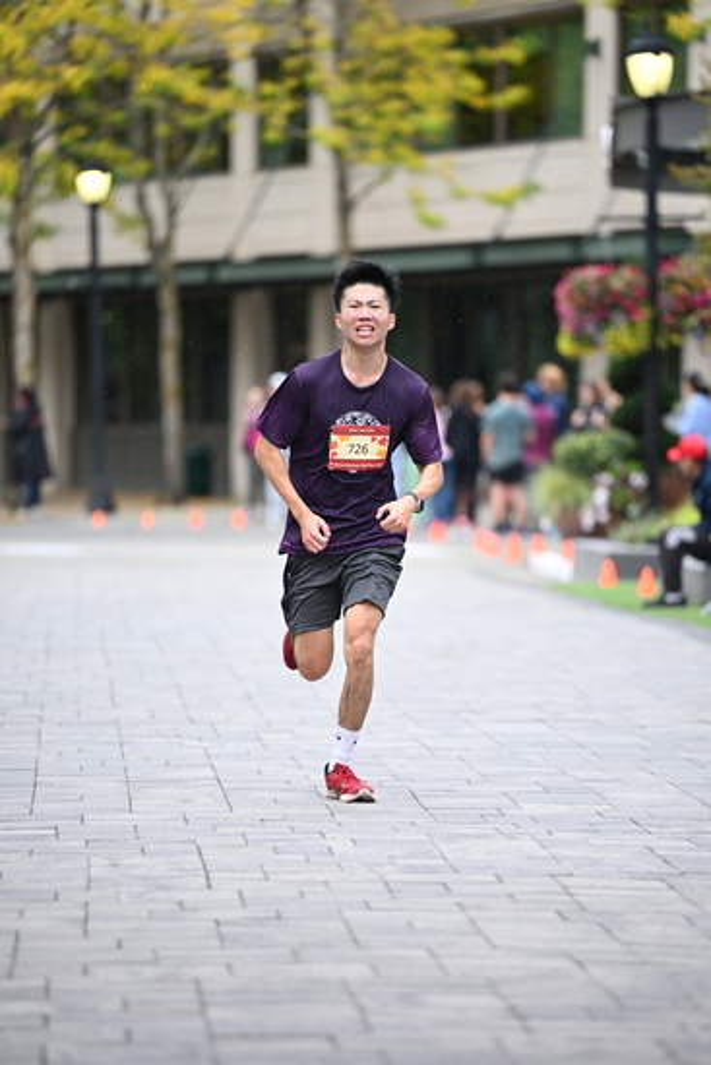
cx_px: 356
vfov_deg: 10.3
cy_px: 532
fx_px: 5921
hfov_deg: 6.9
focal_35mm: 200
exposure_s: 1/1600
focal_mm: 200
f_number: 2.8
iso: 1250
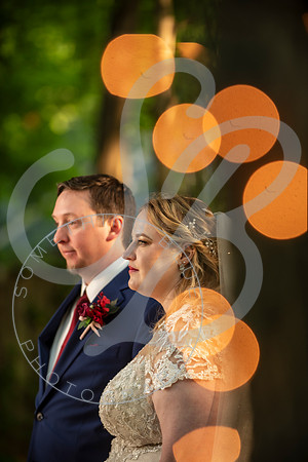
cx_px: 154
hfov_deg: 8.6
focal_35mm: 160
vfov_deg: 12.8
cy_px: 231
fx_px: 2053
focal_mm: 160
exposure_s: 1/250
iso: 200
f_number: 2.8
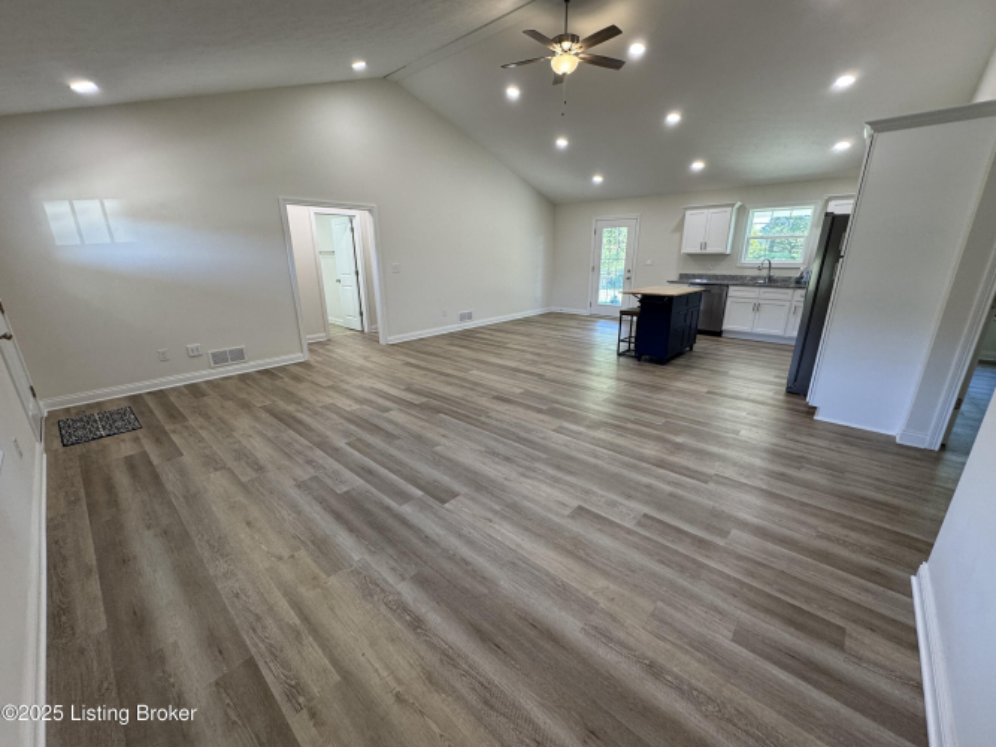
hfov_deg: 102.1
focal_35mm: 14
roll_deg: +0.3
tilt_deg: -17.6
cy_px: 374
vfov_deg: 85.7
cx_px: 498
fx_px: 403
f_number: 2.2
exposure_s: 1/120
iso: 160
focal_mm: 2.22
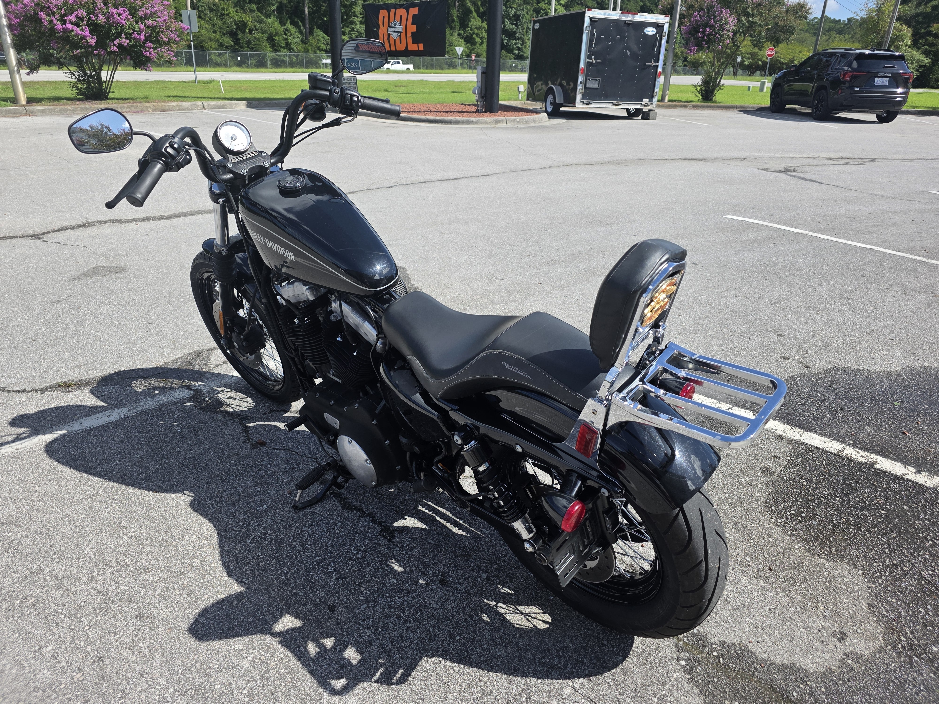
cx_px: 470
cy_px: 352
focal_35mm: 23
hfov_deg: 73.9
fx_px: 624
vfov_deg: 58.9
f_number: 1.7
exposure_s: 1/4333
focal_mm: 6.3
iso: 80
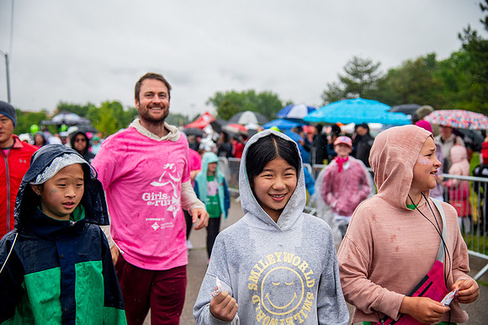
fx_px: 704
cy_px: 162
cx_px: 244
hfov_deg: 38.2
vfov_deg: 26.0
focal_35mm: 52
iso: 1600
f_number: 4
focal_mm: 52
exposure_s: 1/1600
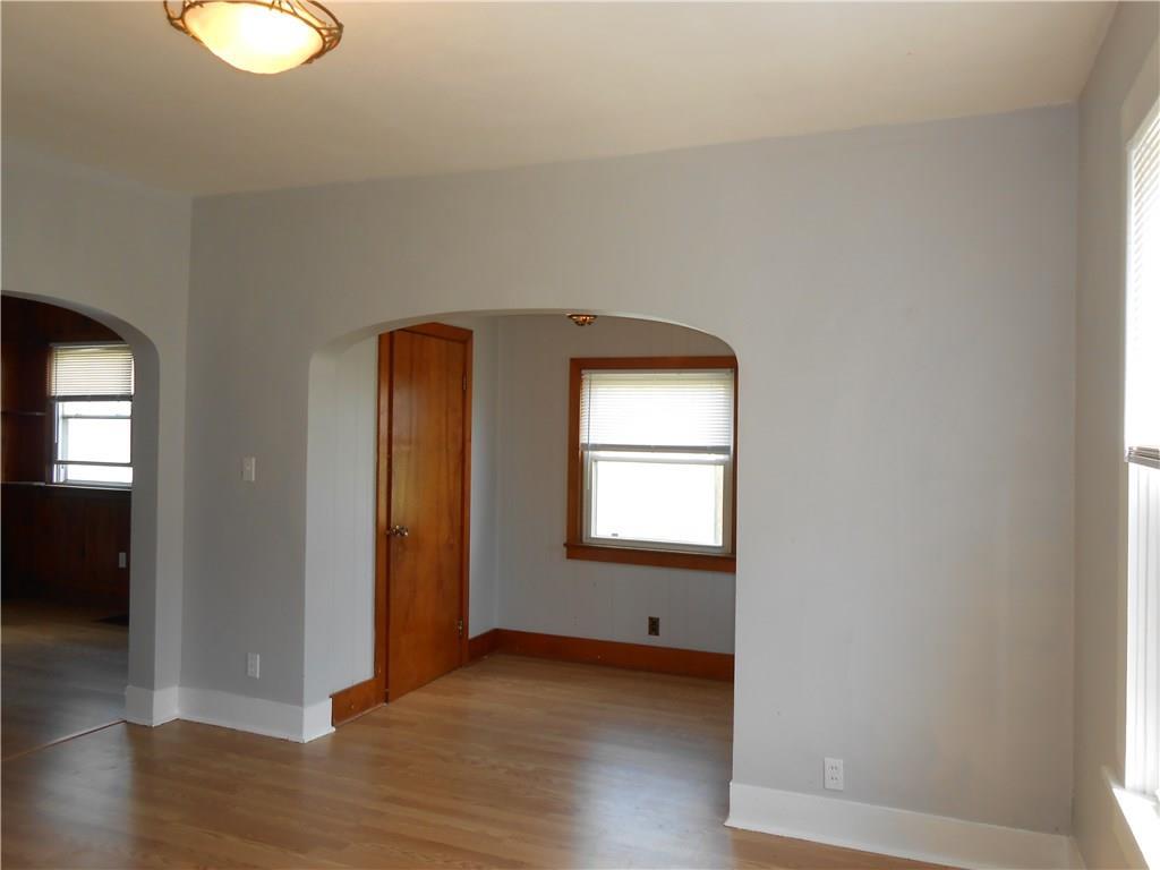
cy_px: 435
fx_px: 871
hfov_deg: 67.3
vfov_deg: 53.1
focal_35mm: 26
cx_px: 580
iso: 80
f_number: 3.5
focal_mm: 4.6
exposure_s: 1/30
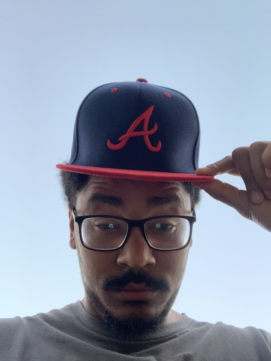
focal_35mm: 32
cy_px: 180
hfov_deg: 44.2
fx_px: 334
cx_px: 136
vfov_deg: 56.8
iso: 250
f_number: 2.2
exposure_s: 1/40
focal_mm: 2.87
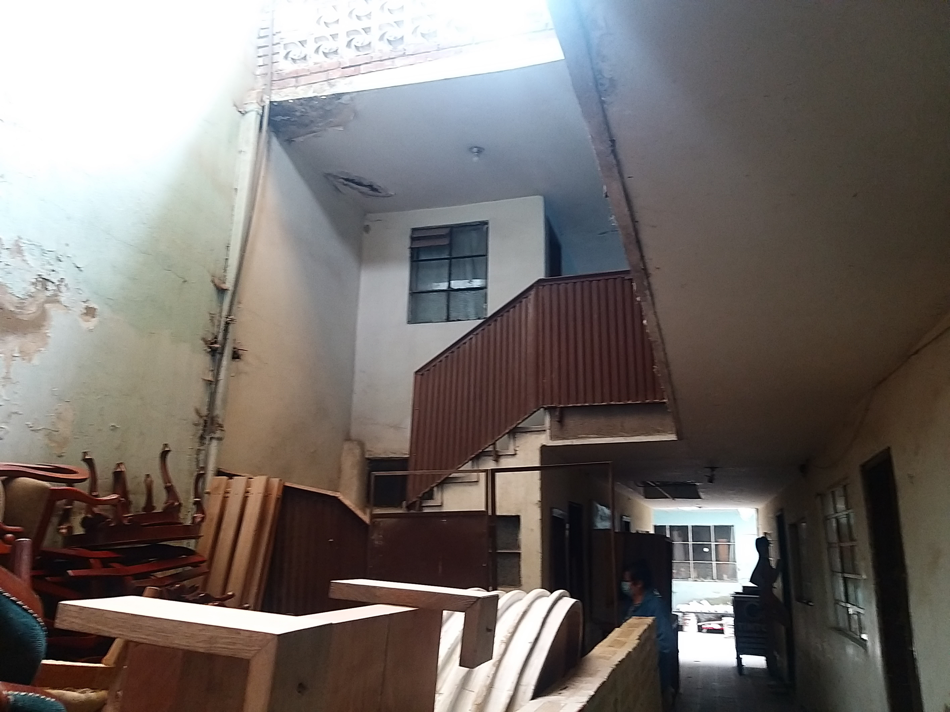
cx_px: 475
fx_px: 741
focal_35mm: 27
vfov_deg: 51.4
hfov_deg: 65.3
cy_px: 356
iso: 250
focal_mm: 3.93
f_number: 1.7
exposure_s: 1/30
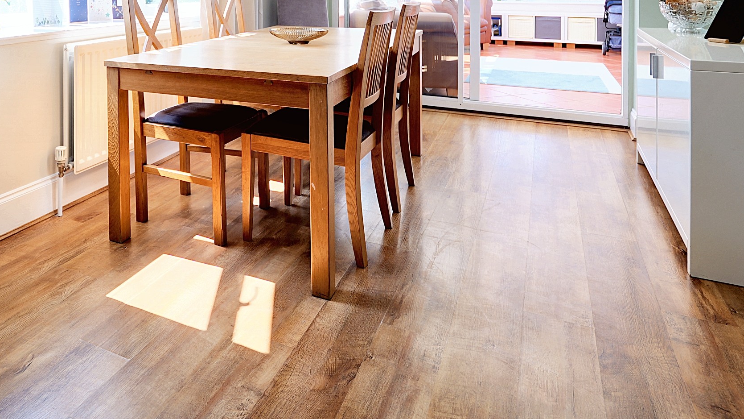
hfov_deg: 67.2
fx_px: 533
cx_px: 225
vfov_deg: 37.5
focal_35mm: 27
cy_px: -15
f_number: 6.3
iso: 100
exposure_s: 1/250
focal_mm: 14
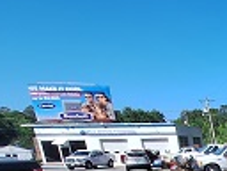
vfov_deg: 18.5
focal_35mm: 65
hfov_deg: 19.7
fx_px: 426
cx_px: 433
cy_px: 294
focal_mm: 1.74
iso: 40
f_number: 2.2
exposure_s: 1/1093
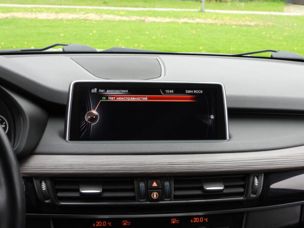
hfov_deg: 38.2
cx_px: 152
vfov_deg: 29.1
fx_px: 439
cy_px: 114
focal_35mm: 50
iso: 100
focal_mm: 9
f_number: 3.2
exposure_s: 1/30
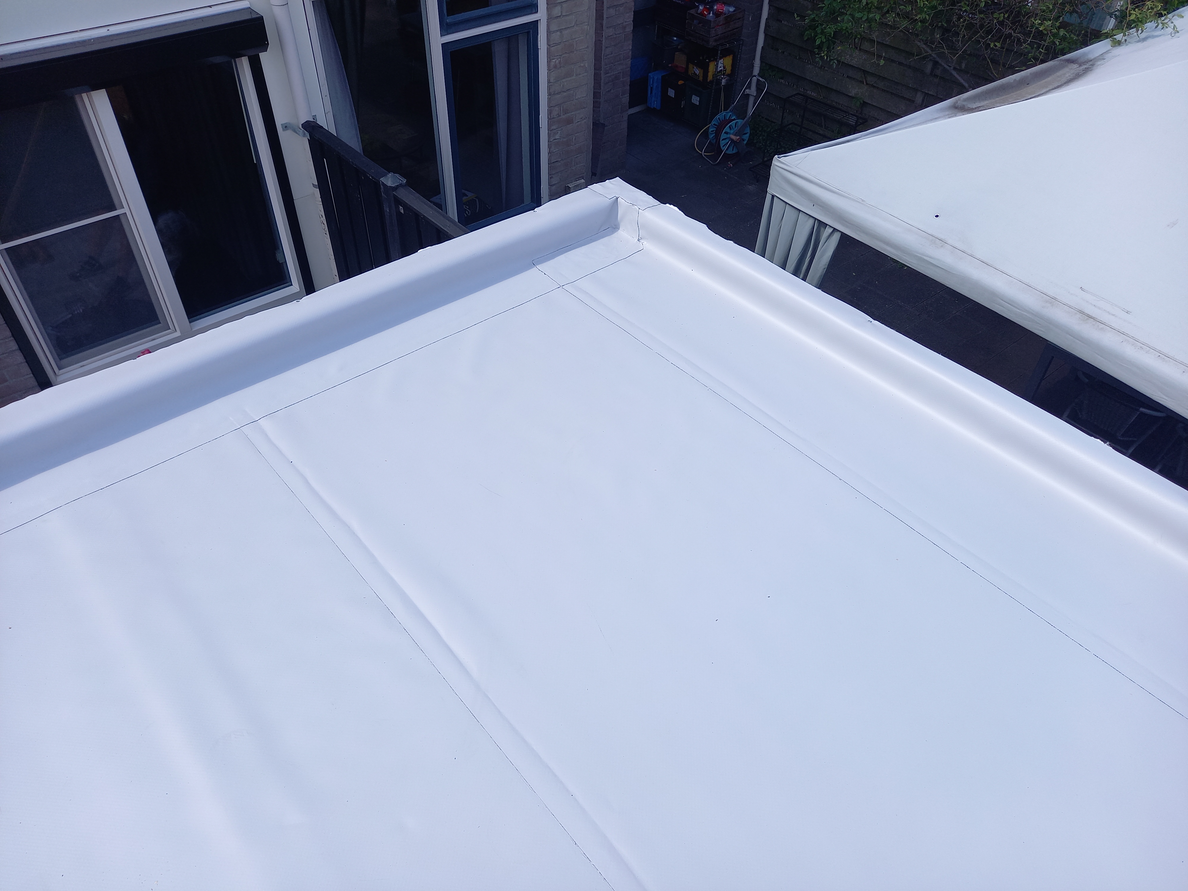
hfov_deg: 69.4
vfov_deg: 54.9
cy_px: 446
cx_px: 594
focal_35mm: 25
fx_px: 858
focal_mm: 4.65
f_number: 1.8
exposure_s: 1/553
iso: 50
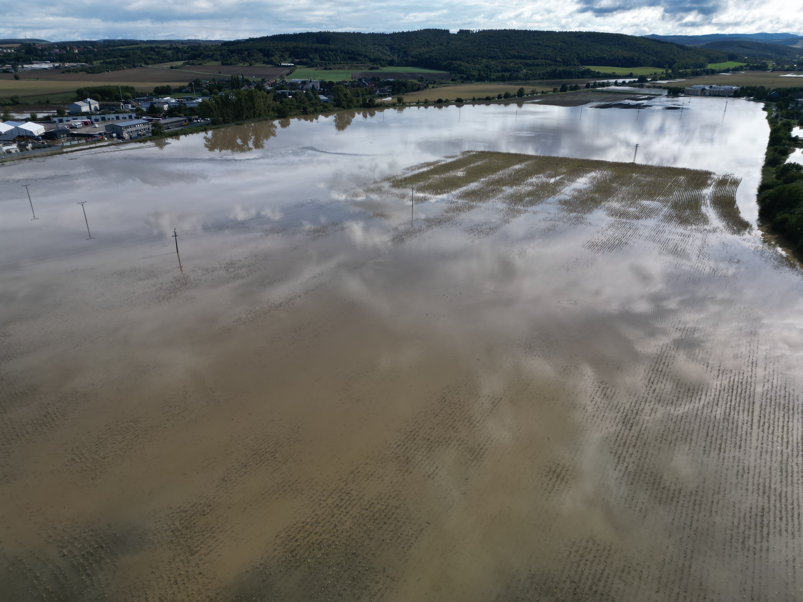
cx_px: 402
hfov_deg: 71.6
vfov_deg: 56.8
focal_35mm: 24
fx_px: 557
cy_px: 301
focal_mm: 6.72
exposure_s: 1/50
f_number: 1.7
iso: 110
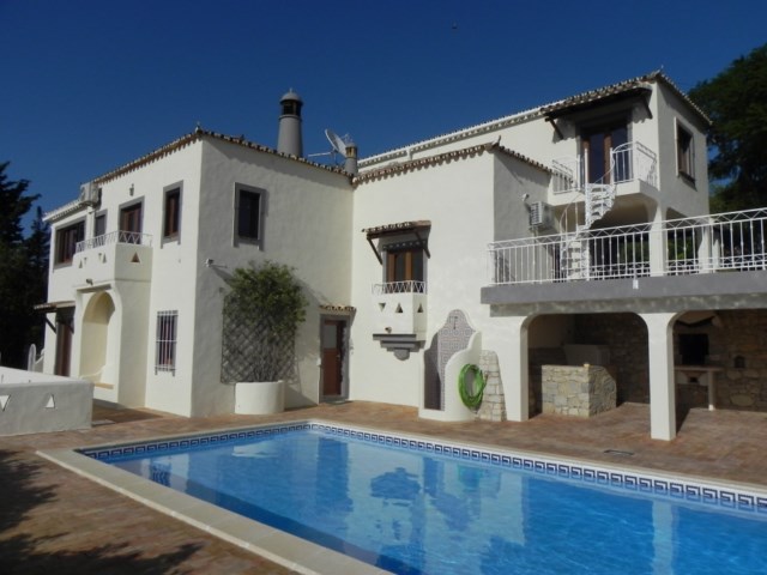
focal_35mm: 26
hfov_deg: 67.3
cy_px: 288
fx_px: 576
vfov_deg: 53.1
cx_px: 384
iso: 160
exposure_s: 1/1362
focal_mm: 4.6
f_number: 8
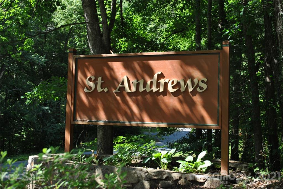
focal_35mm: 54
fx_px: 425
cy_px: 94
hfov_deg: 36.9
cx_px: 142
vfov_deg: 25.1
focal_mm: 36
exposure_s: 1/125
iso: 125
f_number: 5.6
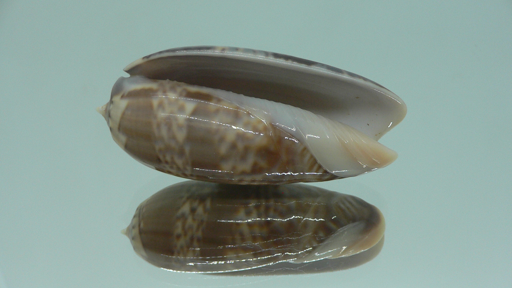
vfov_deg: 30.4
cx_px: 254
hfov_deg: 51.6
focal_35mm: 39
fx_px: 530
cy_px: 154
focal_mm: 4.6
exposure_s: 1/60
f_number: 2.8
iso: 100
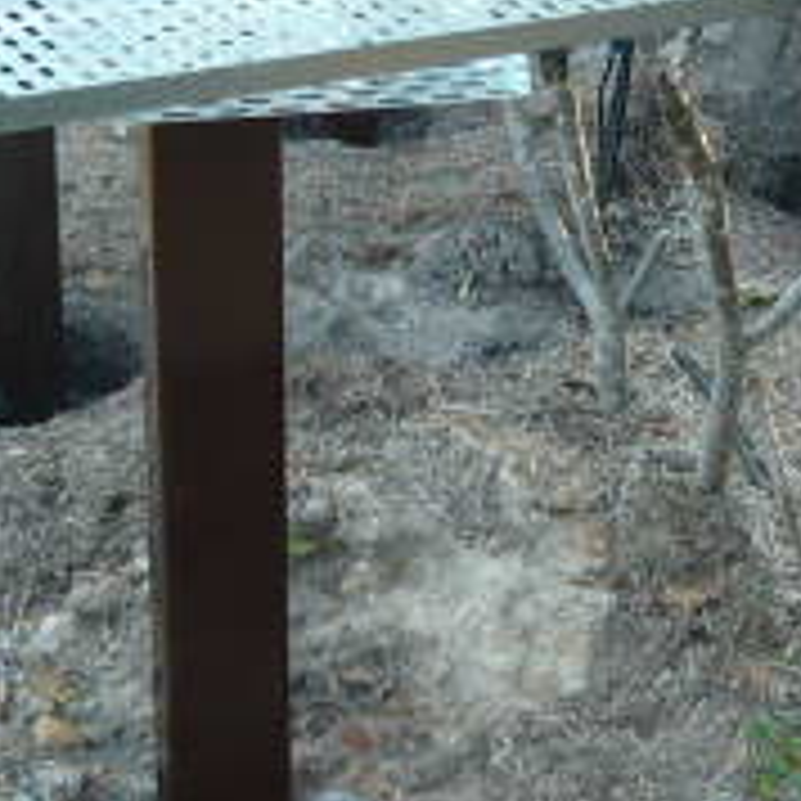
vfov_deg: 16.4
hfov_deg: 16.6
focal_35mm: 105
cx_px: 486
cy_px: 90
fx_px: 2749
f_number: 2.8
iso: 100
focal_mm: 5.5
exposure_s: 1/60
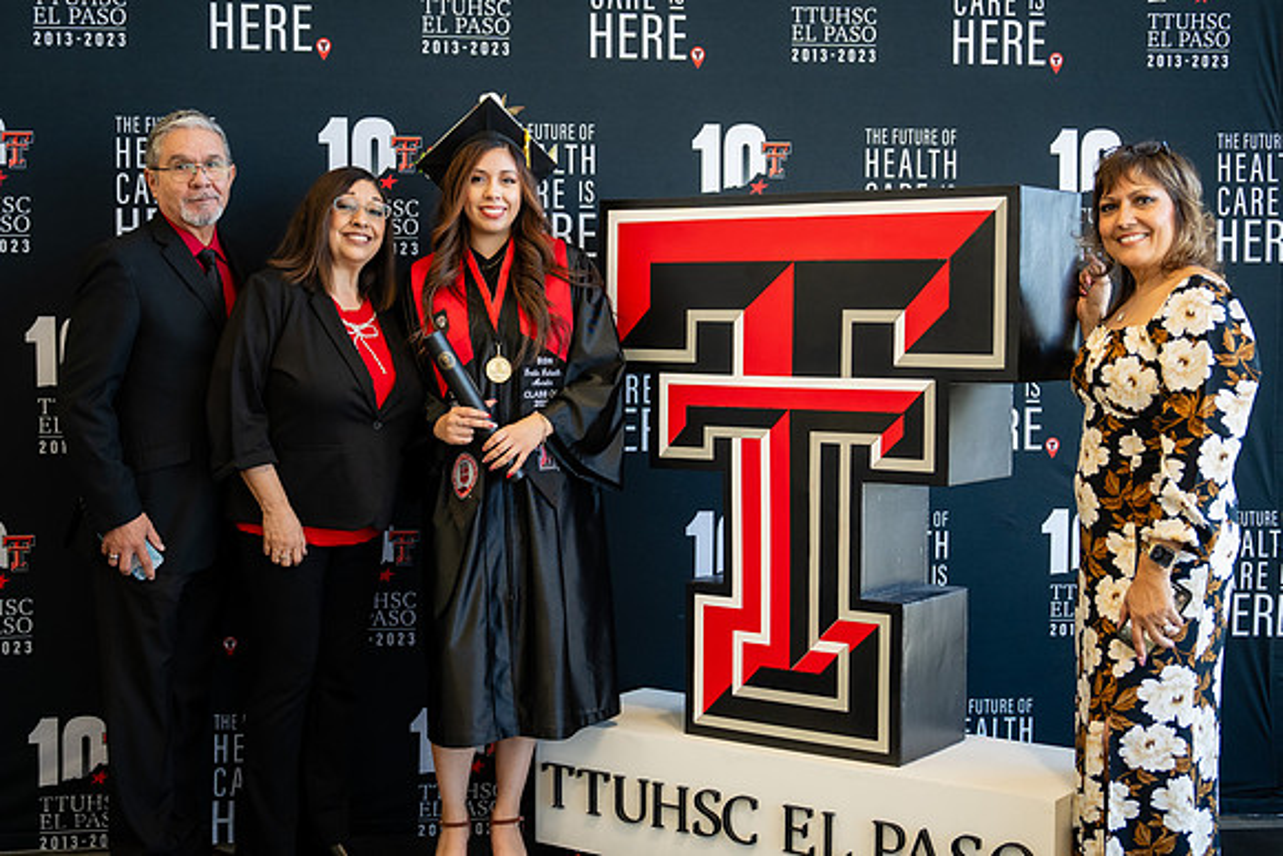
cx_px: 596
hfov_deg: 36.2
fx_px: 1960
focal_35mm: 55
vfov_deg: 24.6
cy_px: 430
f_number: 2.8
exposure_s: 1/125
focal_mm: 37
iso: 640
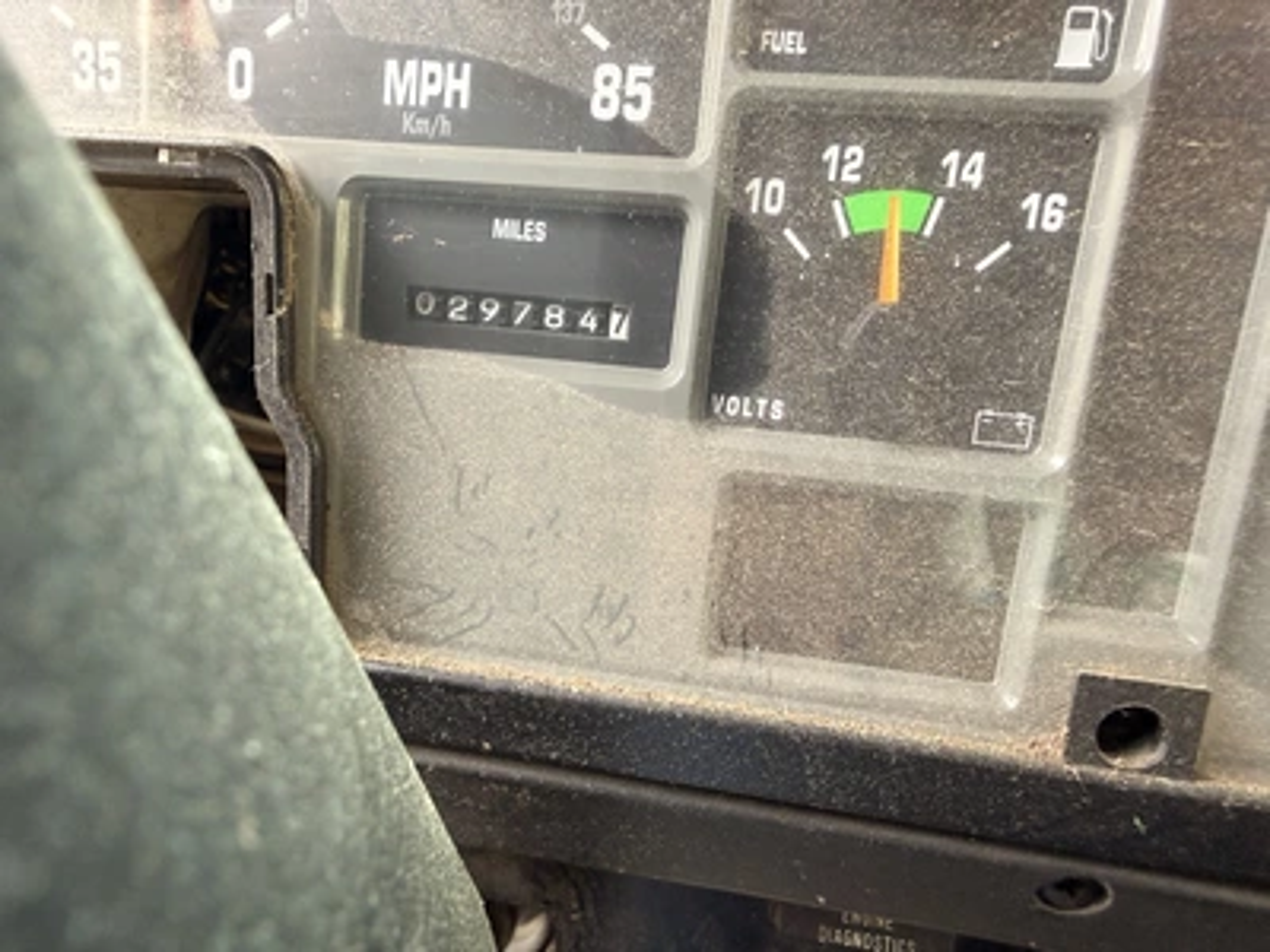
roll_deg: -1.9
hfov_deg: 71.6
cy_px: 476
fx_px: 881
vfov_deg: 56.8
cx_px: 635
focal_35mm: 24
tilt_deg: -27.8
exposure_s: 1/79
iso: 320
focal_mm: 2.22
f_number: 2.2
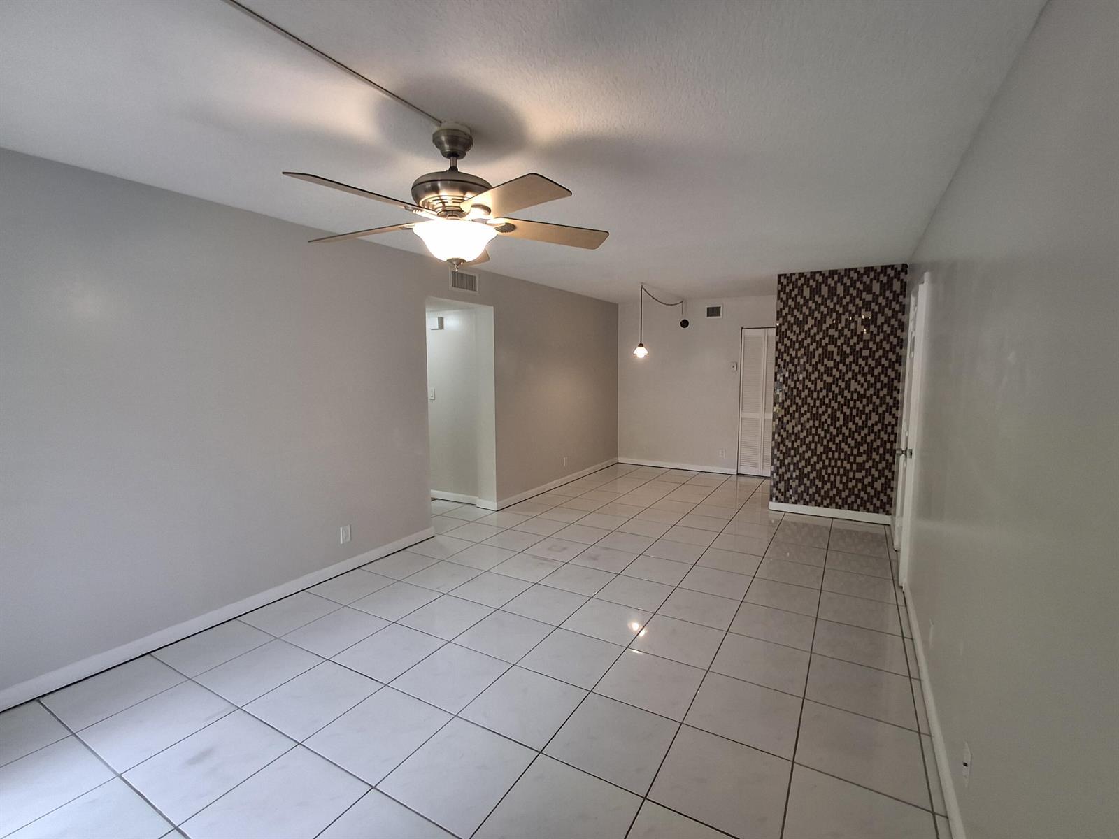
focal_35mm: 16
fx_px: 517
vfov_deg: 78.1
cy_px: 420
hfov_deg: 94.5
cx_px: 560
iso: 50
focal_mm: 1.64
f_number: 2.2
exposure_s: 1/40
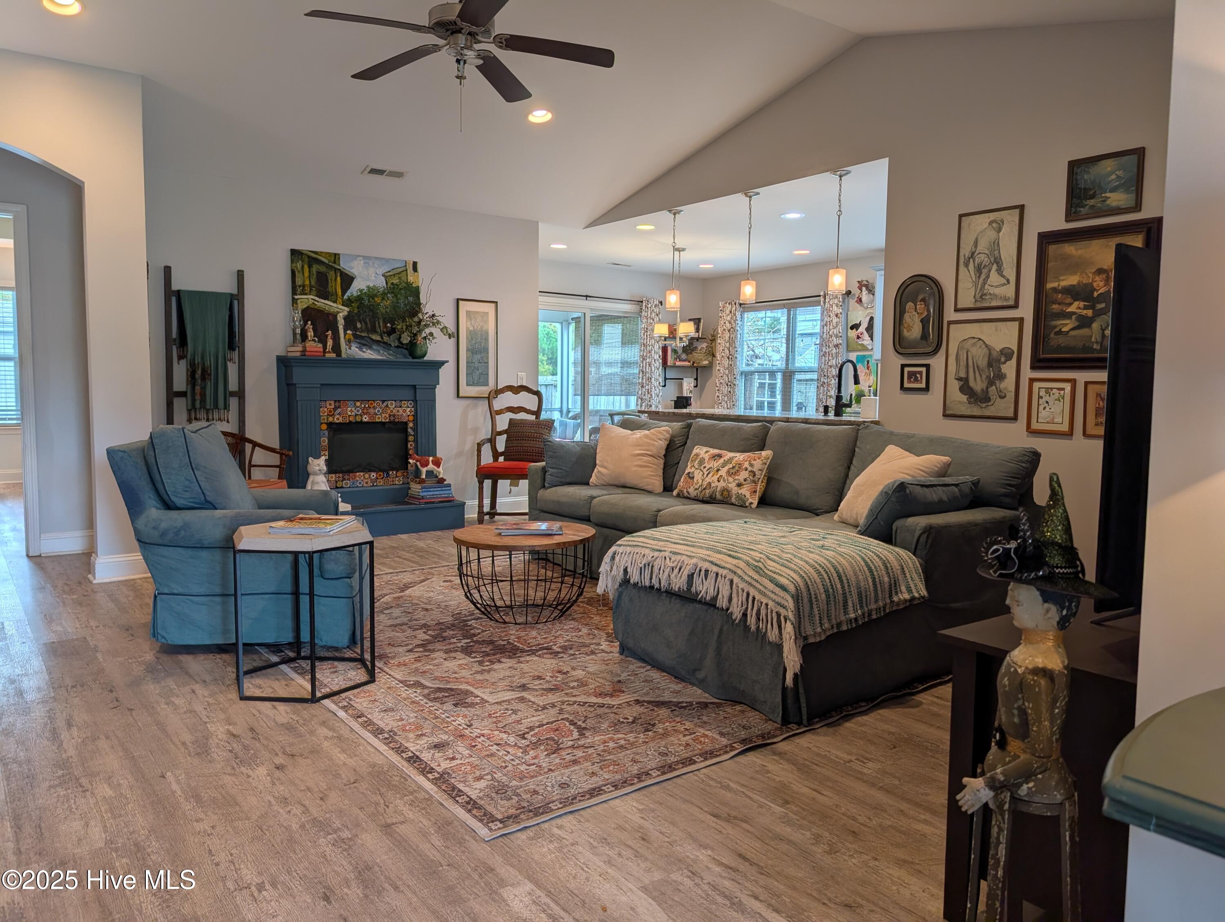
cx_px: 612
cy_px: 461
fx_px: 850
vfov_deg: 56.9
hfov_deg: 71.5
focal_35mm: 24
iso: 30
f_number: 1.68
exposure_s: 1/120
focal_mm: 6.9
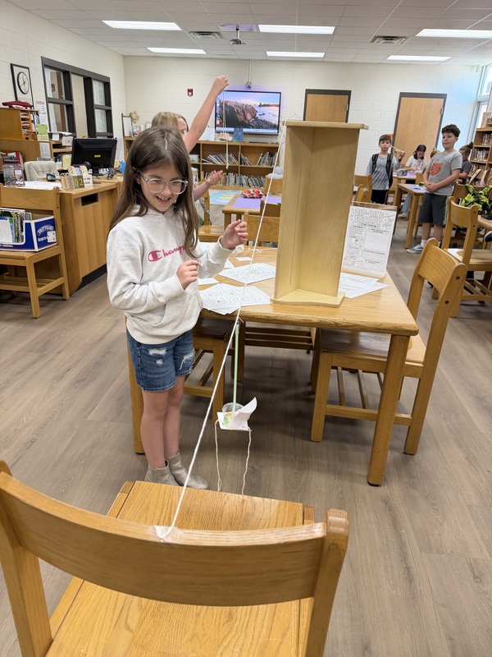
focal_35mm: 24
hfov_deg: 56.8
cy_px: 328
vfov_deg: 71.6
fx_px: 455
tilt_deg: -24.4
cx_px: 246
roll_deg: -2.6
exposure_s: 1/120
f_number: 1.78
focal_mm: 6.76
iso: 125
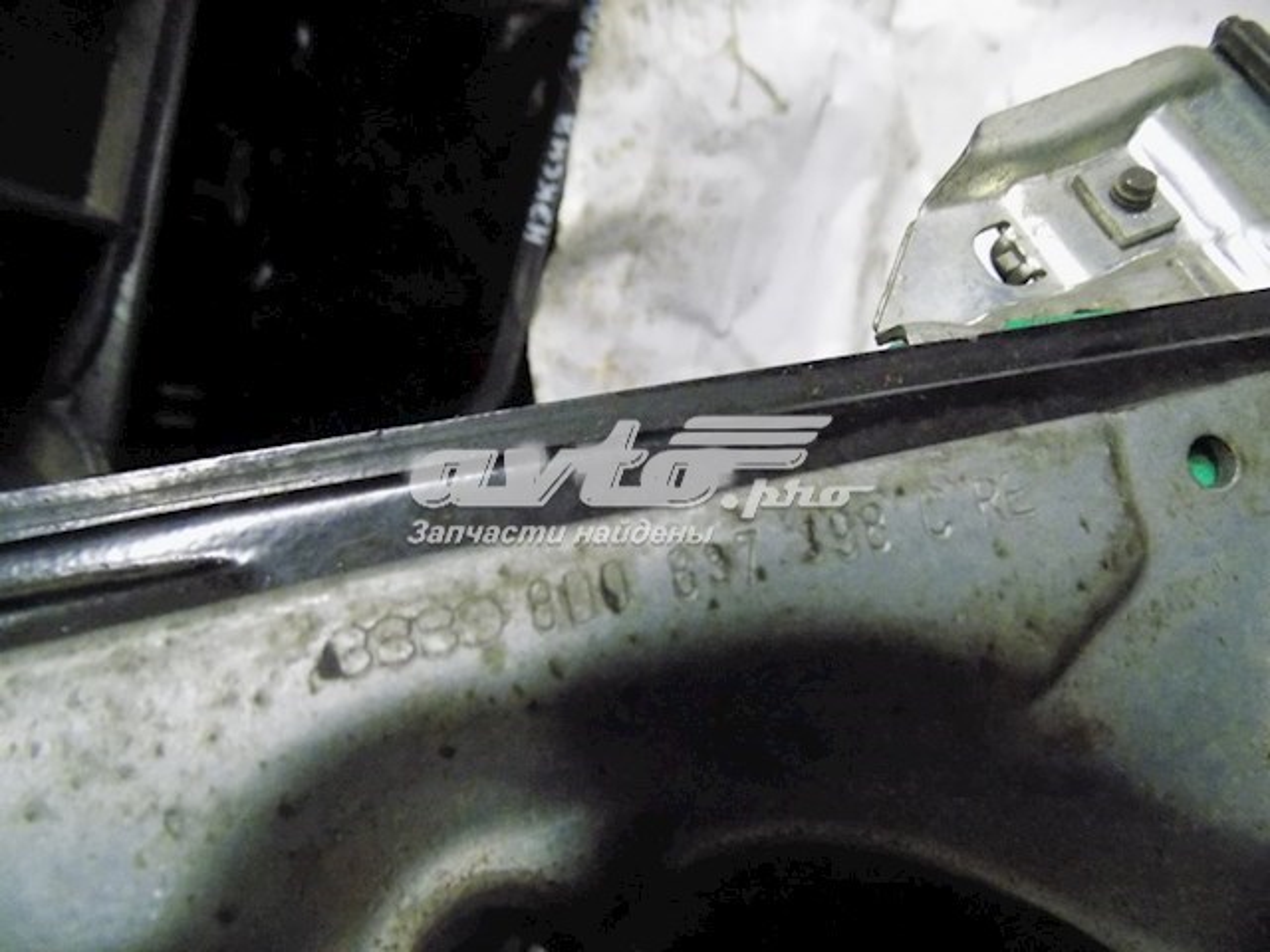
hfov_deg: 73.9
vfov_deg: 58.9
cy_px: 476
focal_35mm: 23
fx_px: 844
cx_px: 635
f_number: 3.1
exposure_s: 1/50
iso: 1600
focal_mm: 4
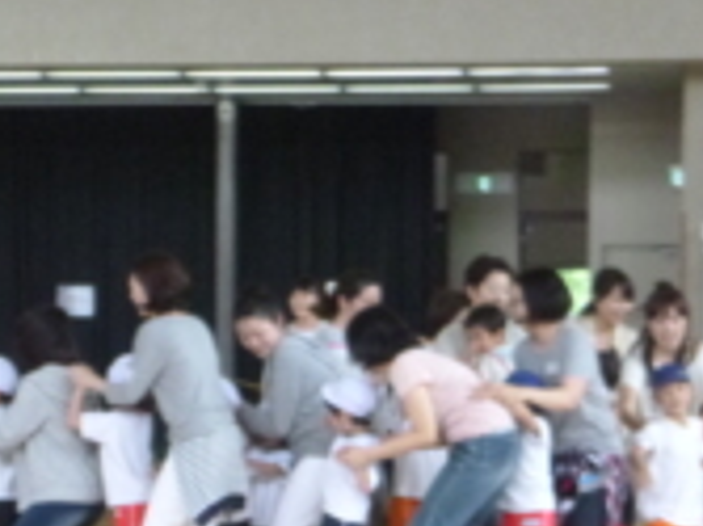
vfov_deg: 8.3
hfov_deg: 11.0
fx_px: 3612
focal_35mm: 178
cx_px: 46
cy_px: 513
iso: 800
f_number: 5.7
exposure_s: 1/60
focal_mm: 15.3
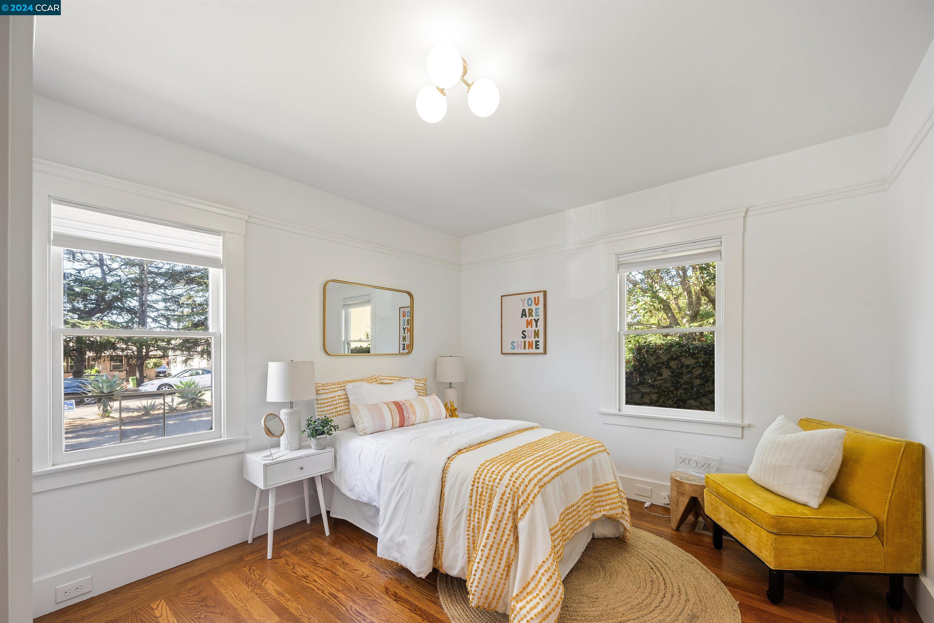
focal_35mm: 14
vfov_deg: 81.2
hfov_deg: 104.3
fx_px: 363
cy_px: 312
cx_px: 467
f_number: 8
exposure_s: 1/5
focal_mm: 14
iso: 125
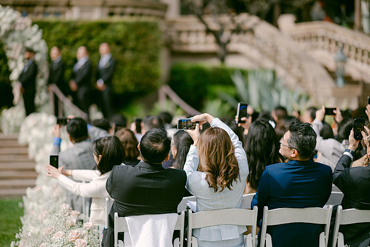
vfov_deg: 13.0
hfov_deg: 19.5
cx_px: 185
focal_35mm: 105
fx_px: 1079
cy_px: 124
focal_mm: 105
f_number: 1.4
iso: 200
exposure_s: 1/16000
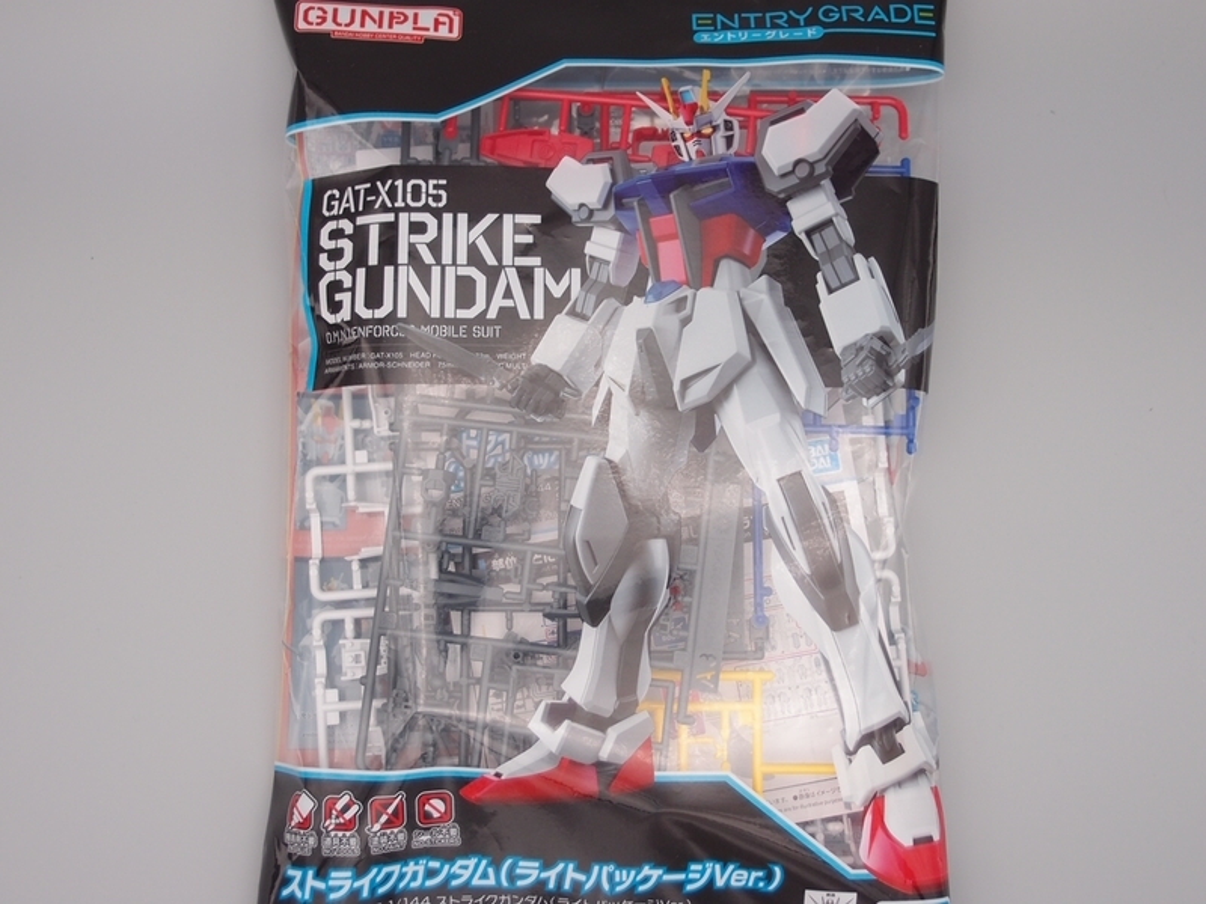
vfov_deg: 35.1
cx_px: 603
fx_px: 1428
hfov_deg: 45.8
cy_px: 452
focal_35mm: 41
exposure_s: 1/100
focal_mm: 8.99
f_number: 2
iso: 100
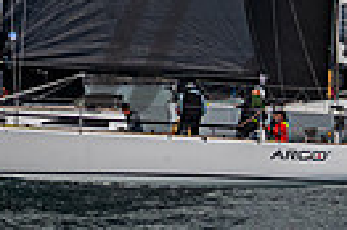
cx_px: 28
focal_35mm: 601
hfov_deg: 3.4
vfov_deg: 2.3
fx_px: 5786
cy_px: -254
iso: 400
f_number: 5.6
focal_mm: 100
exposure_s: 1/3200
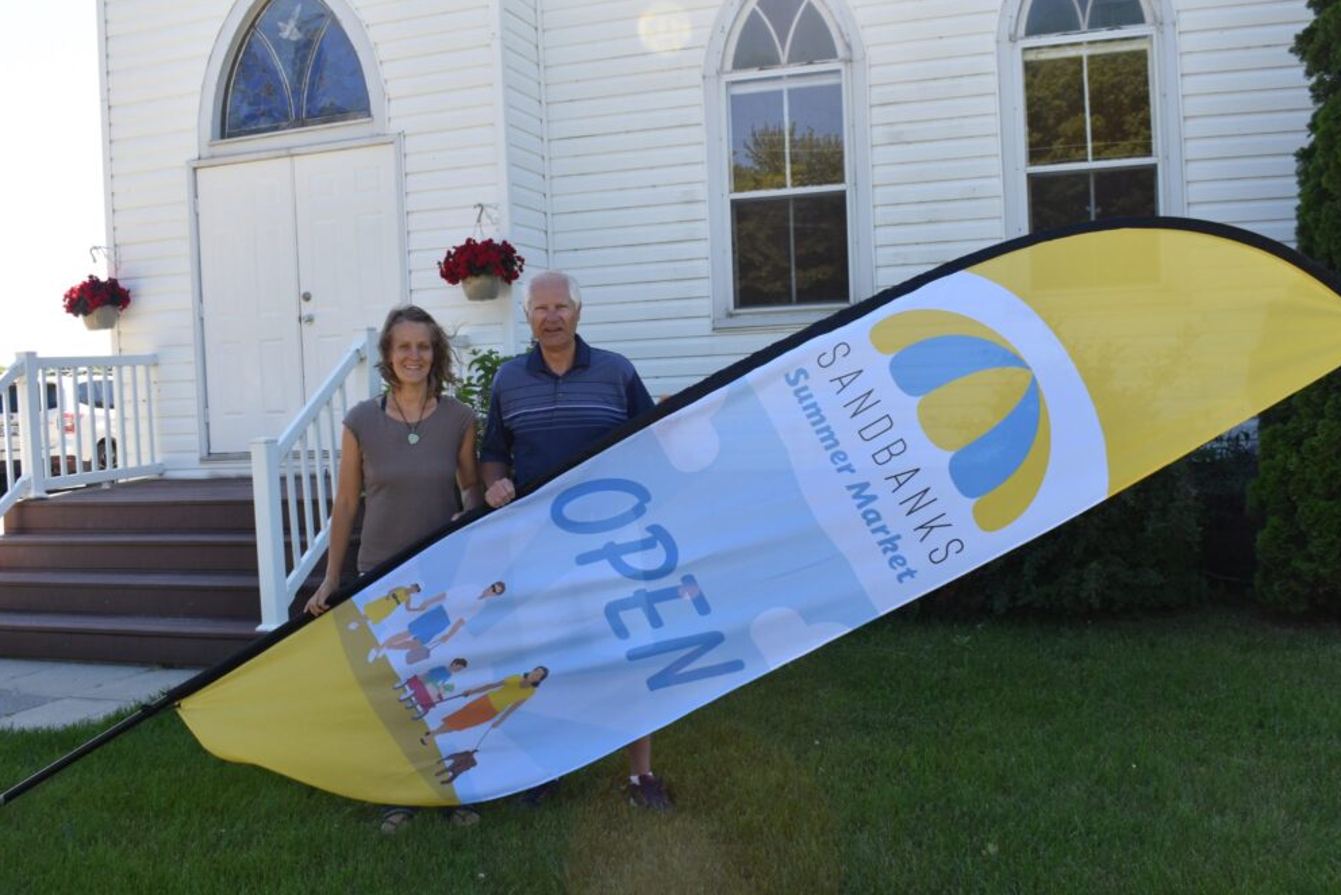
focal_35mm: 33
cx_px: 677
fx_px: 1212
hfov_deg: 57.9
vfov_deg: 40.5
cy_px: 437
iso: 400
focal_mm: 21
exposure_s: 1/250
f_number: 8
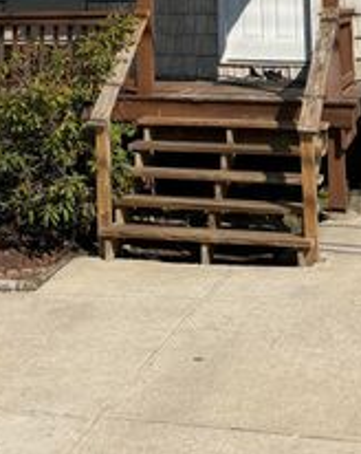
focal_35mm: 76
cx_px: 112
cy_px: -131
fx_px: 1018
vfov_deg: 22.5
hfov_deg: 20.0
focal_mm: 6.76
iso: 80
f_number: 1.78
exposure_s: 1/6173
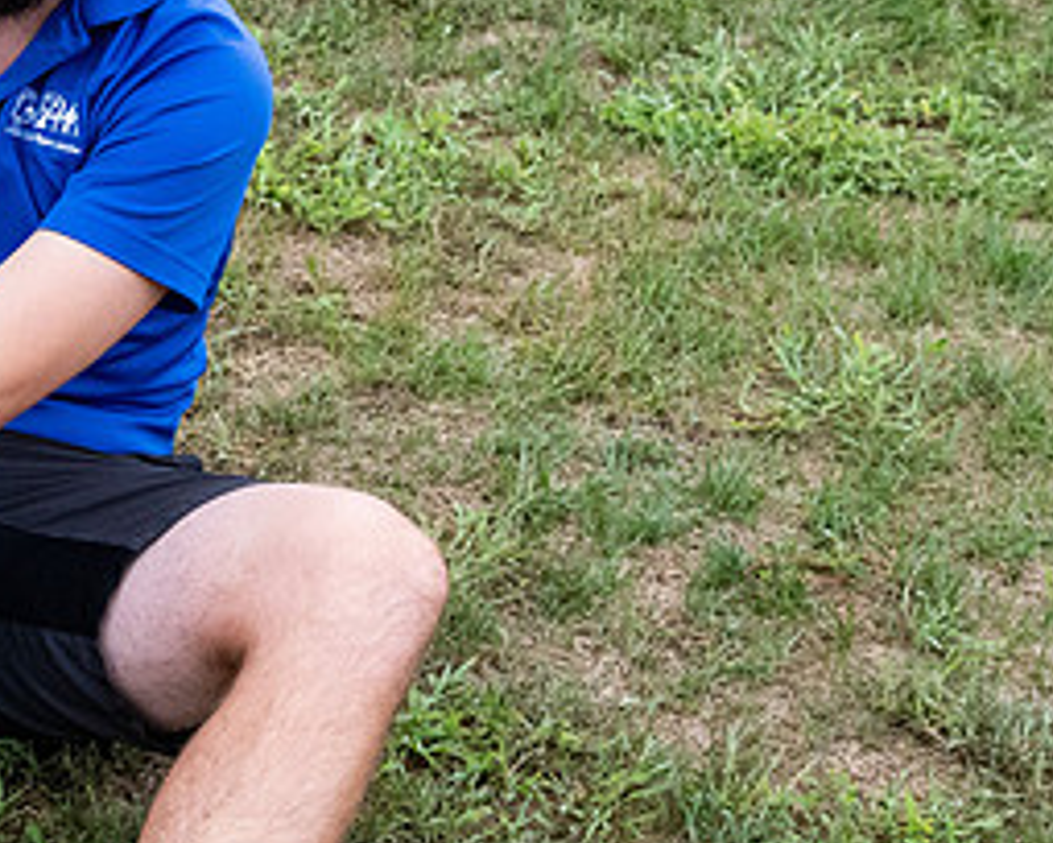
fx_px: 3335
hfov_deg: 17.5
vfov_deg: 14.4
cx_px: -1
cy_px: 278
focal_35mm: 107
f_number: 5.6
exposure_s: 1/640
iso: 1600
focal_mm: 26
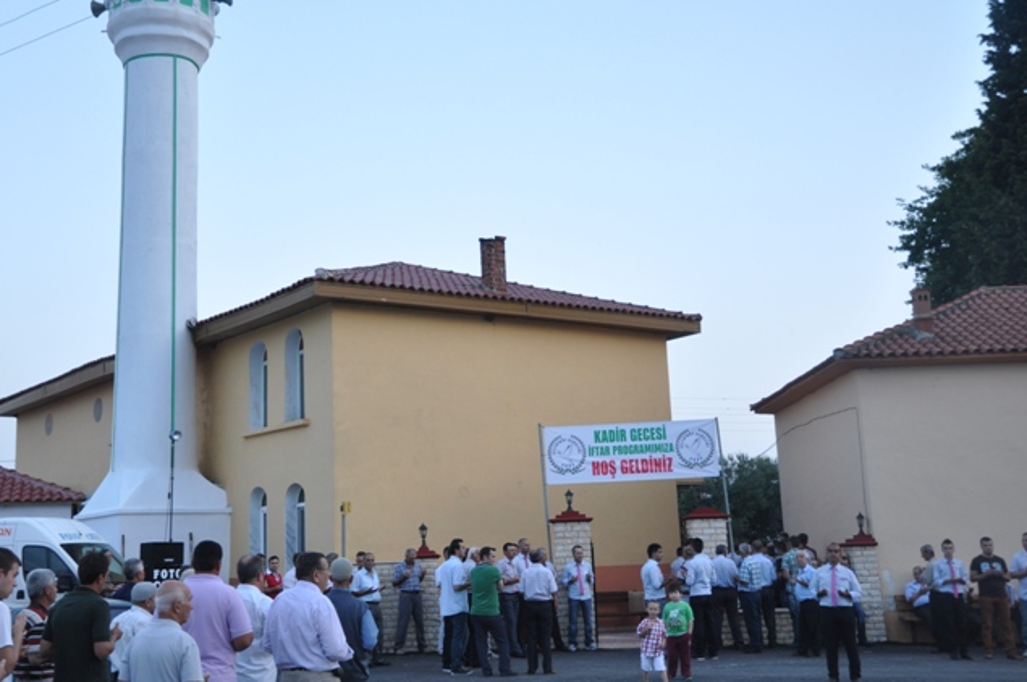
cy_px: 312
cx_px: 438
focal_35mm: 44
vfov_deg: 30.7
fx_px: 1242
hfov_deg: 44.8
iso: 400
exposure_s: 1/30
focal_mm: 25
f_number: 5.6
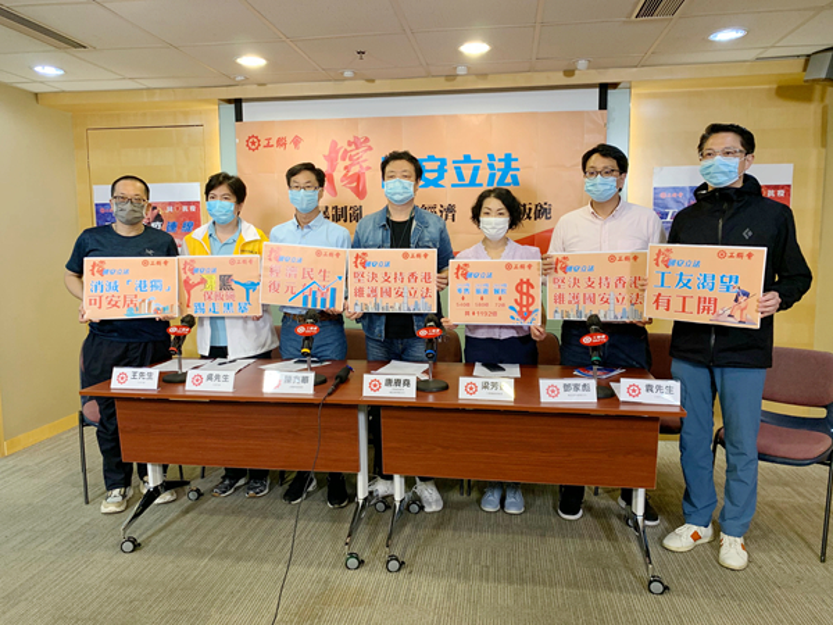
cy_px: 312
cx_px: 416
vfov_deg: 53.1
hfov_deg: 67.3
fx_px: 626
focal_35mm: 26
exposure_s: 1/50
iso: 100
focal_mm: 4.25
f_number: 1.8
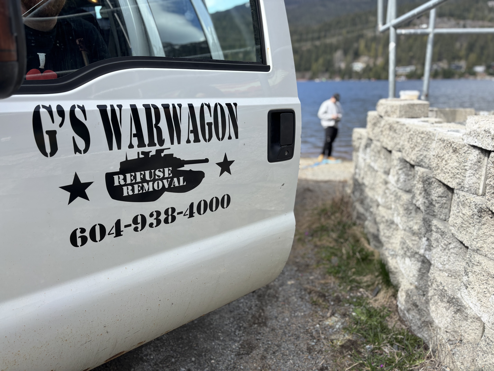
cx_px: 247
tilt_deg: -16.5
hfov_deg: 67.3
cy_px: 186
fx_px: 371
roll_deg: -0.7
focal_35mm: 26
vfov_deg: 53.1
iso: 50
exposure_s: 1/1418
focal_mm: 5.96
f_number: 1.6
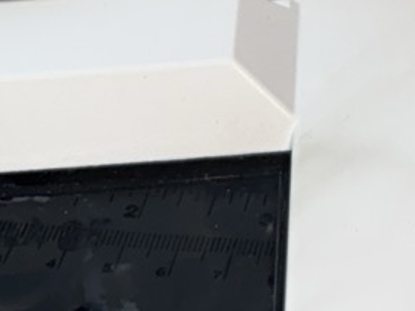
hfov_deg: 14.0
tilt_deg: -24.3
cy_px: -504
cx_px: 560
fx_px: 1618
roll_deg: +0.9
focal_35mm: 135
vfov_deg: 9.4
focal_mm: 6.76
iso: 80
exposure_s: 1/120
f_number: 1.78
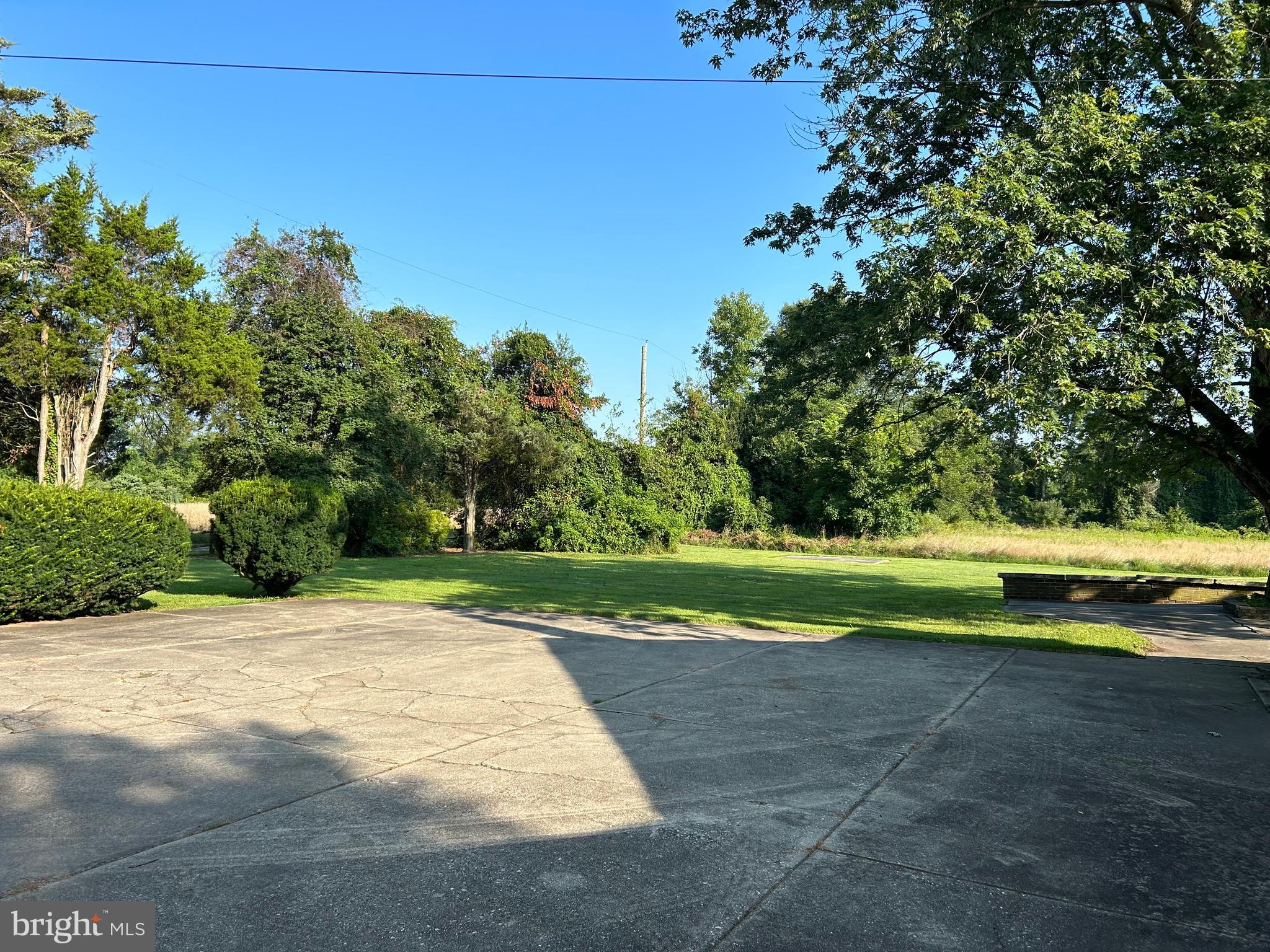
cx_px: 635
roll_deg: -1.4
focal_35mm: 26
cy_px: 476
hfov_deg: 67.3
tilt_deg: +2.5
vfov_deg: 53.1
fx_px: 954
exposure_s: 1/2045
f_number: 1.5
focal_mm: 5.7
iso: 50
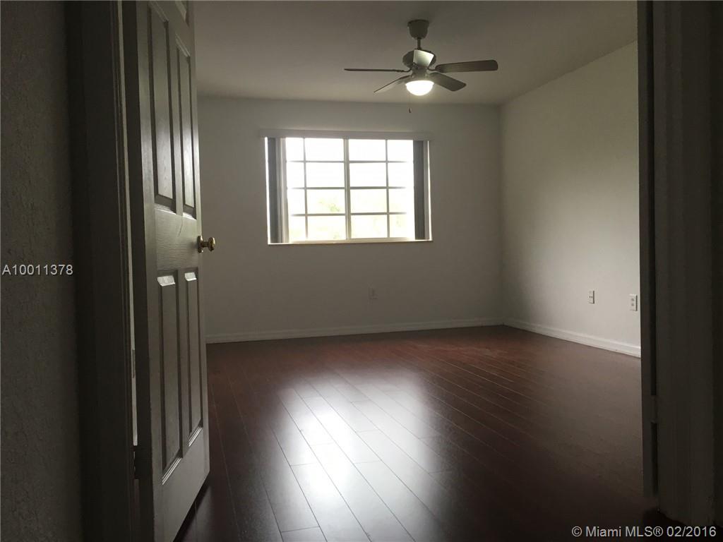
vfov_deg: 48.2
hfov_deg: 61.7
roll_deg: +1.5
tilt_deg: -2.4
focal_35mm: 29
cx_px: 362
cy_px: 271
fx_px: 606
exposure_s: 1/30
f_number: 2.2
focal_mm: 4.15
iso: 40
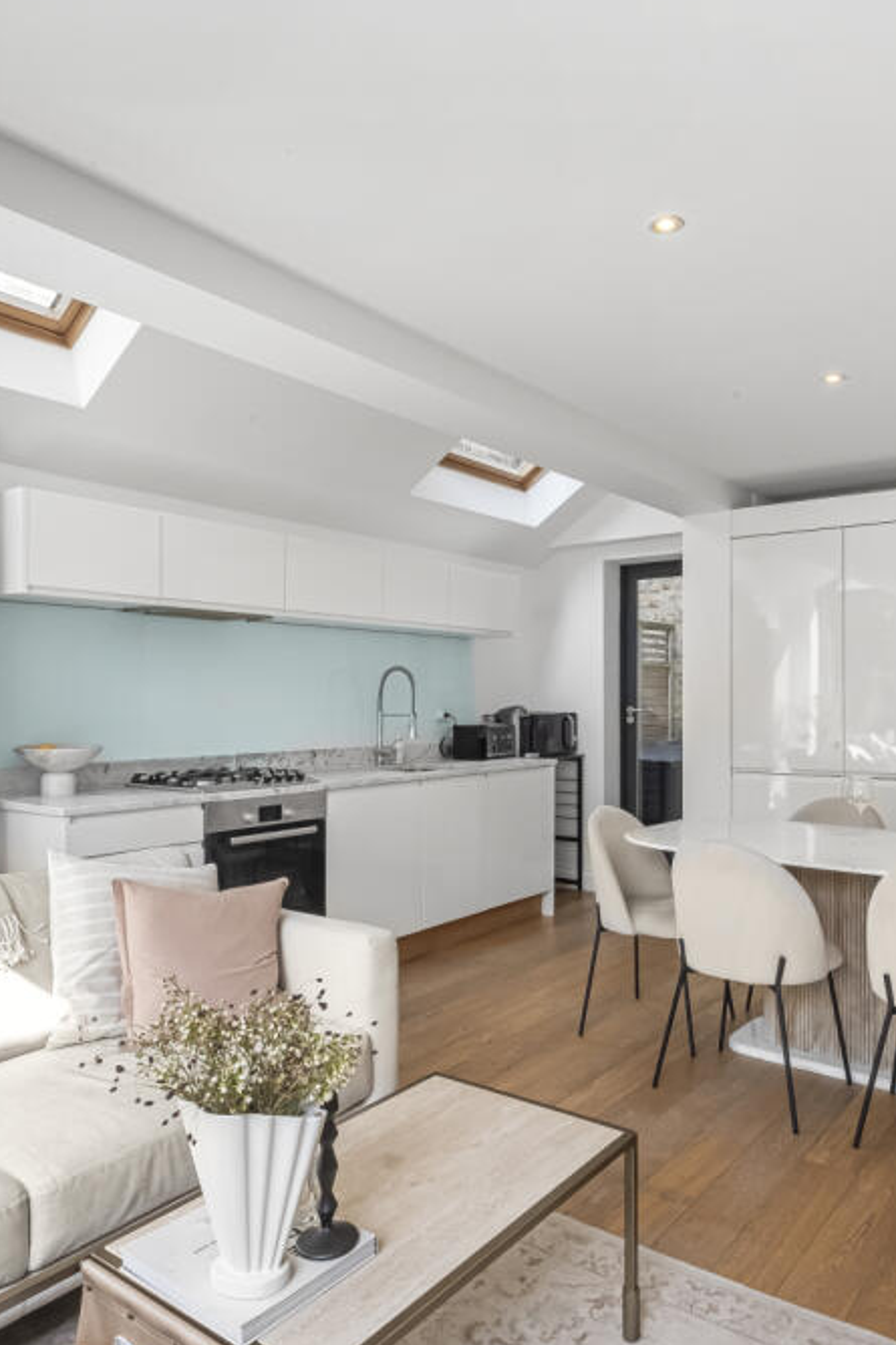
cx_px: 556
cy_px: 671
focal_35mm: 23
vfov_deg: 76.1
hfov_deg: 54.5
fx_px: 859
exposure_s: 1/100
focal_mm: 10
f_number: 14
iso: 1250
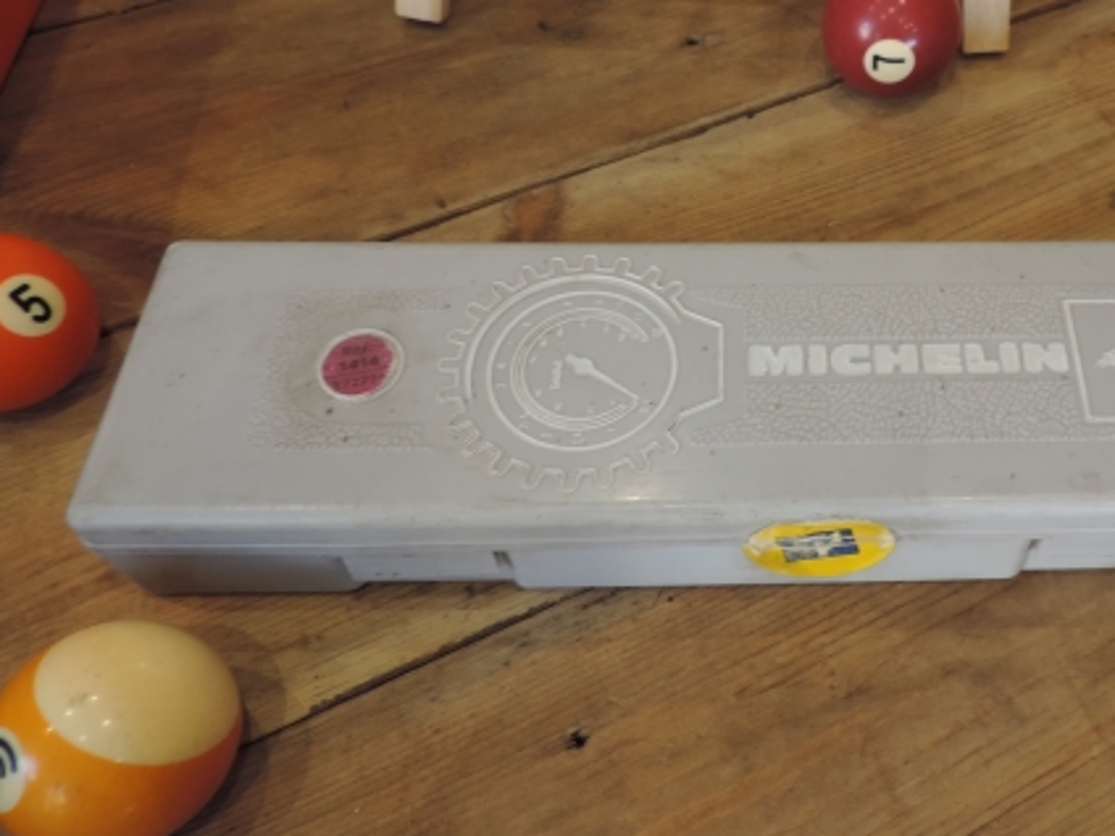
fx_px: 1095
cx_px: 784
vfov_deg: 41.2
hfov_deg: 52.4
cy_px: 268
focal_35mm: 34
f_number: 3
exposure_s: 1/30
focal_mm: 4.3
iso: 180
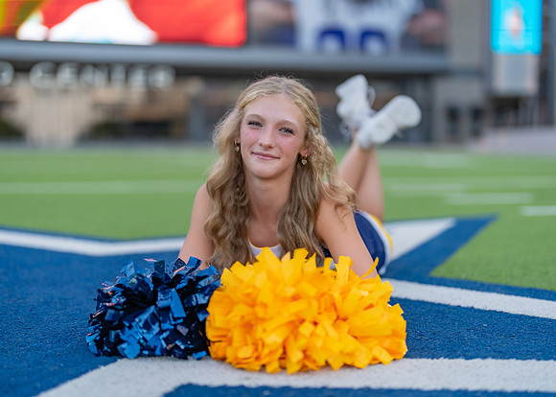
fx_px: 827
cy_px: 198
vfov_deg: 27.0
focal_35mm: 52
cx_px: 278
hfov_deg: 37.2
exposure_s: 1/640
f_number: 1.2
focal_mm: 50
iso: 100
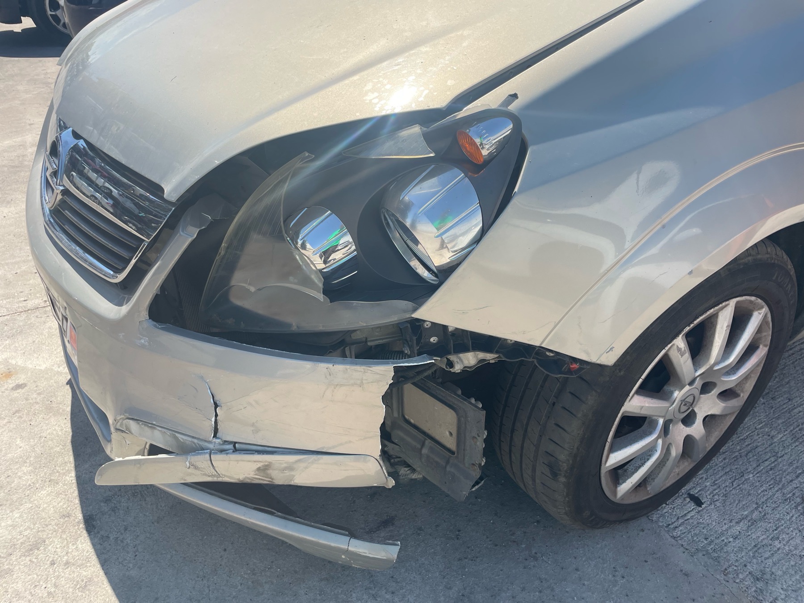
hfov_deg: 67.3
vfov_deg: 53.1
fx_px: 604
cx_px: 402
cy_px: 302
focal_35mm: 26
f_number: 1.6
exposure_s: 1/2398
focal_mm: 4.2
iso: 32
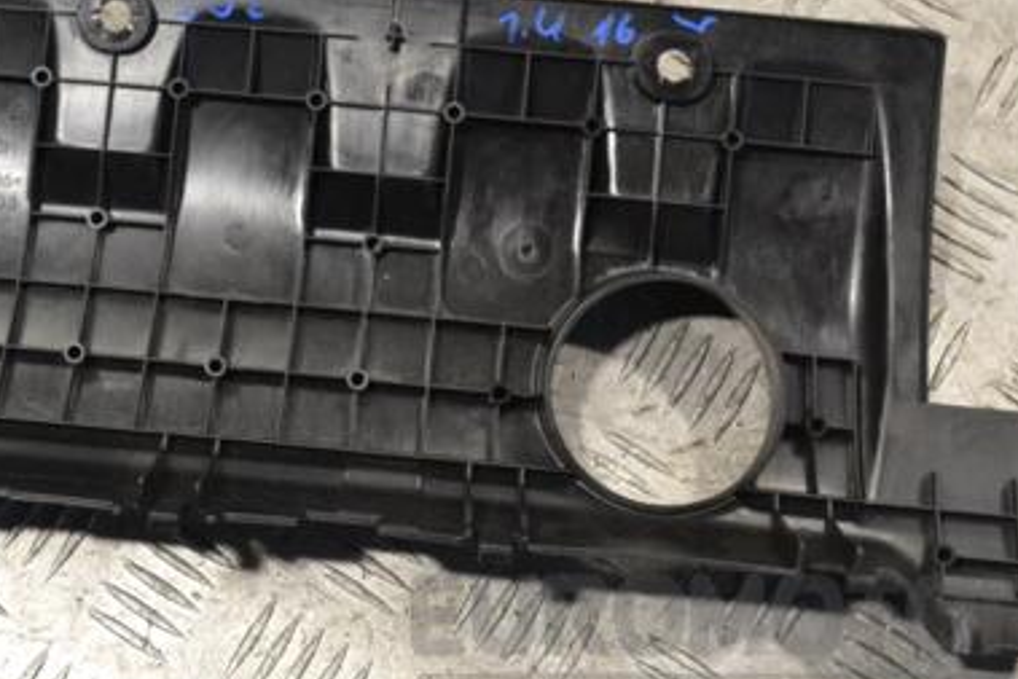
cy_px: 258
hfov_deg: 29.2
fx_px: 1946
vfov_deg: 19.8
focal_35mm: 69
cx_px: 360
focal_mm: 29
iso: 3200
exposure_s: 1/200
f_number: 7.1
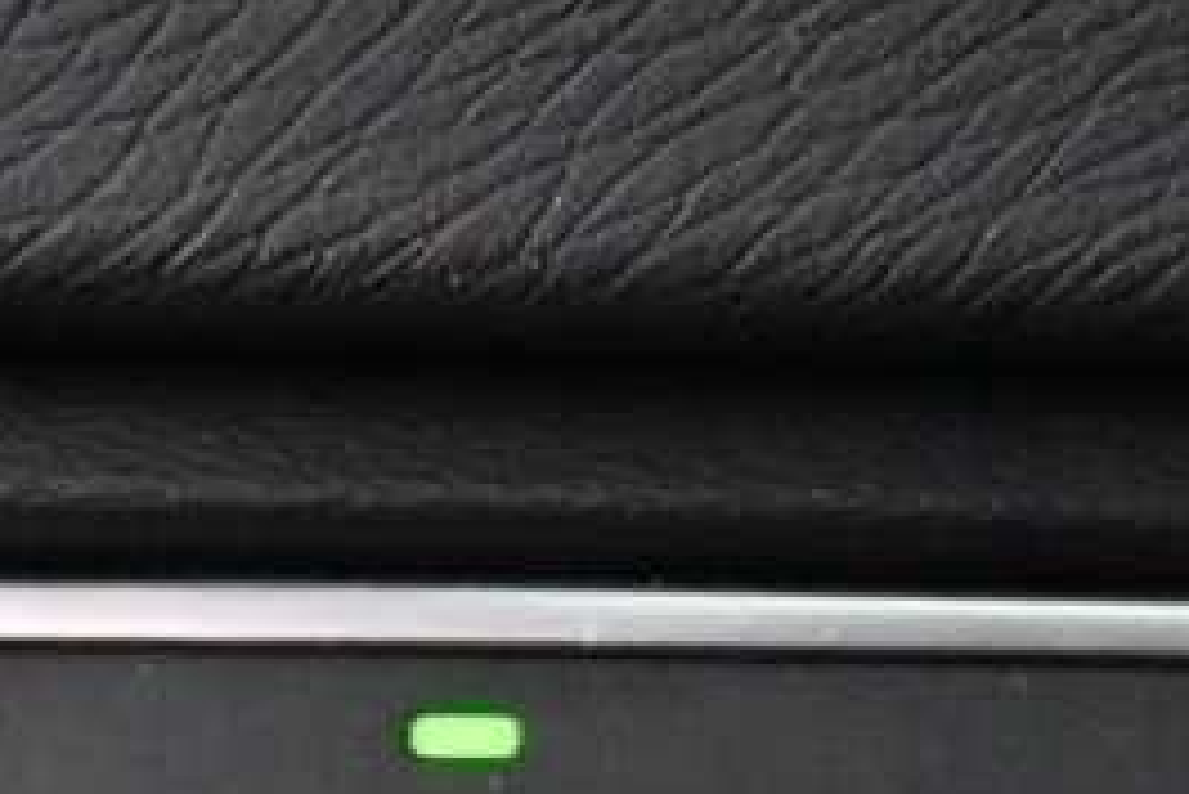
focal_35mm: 211
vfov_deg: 6.3
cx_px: 319
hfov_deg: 9.7
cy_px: 1758
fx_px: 6974
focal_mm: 23
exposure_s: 1/40
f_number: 4.2
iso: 8000
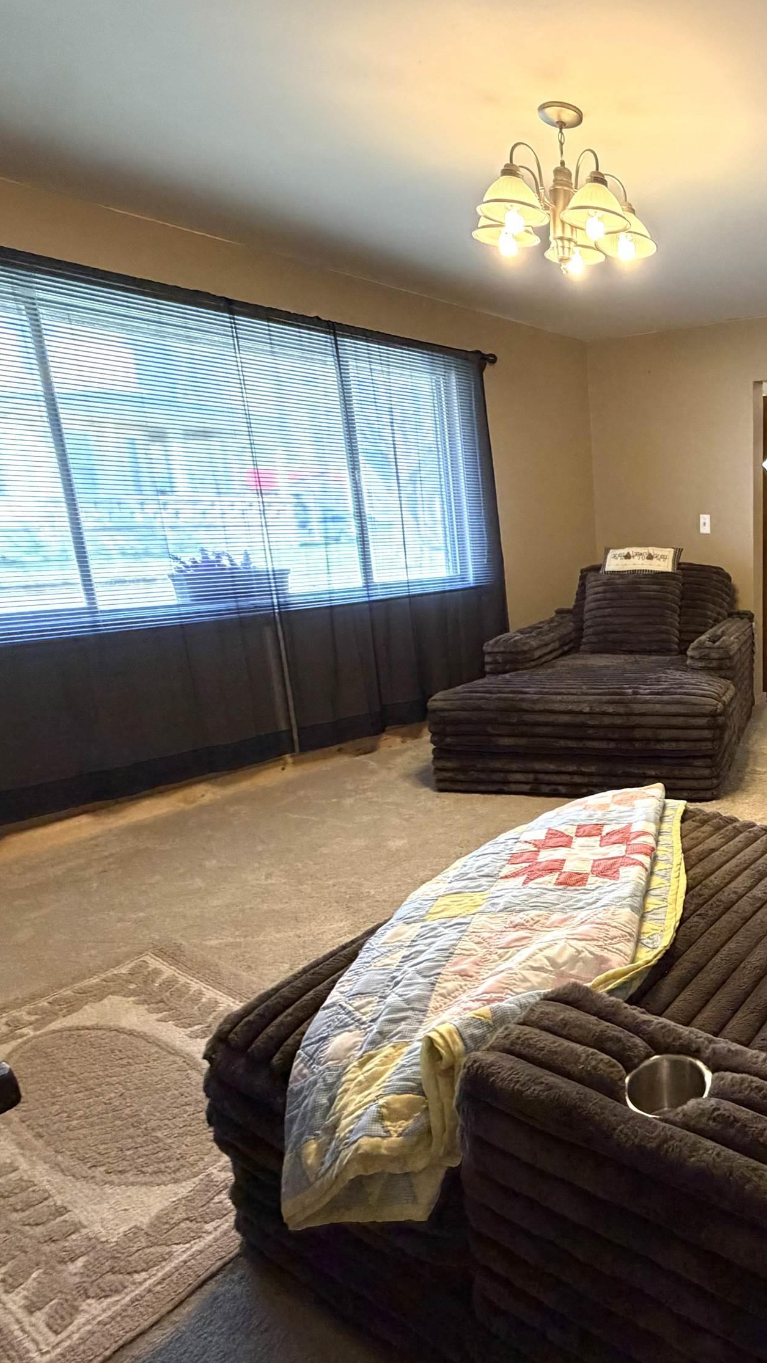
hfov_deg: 45.2
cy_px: 682
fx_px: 759
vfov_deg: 83.8
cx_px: 769
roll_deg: +0.0
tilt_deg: -12.7
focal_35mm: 21
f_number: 2.2
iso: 400
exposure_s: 1/60
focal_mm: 2.22
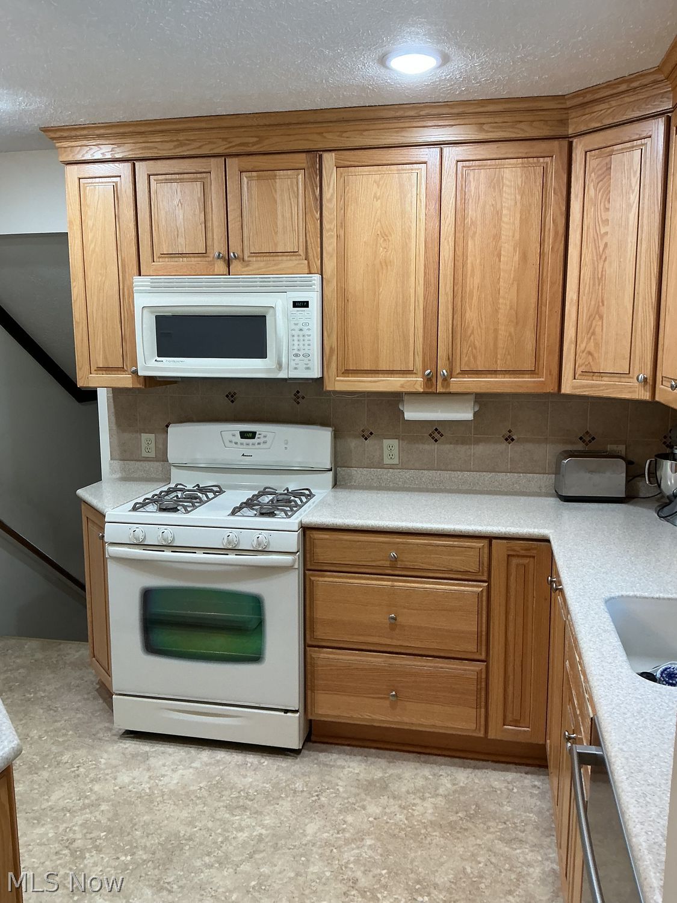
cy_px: 452
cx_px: 338
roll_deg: -0.1
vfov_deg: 61.7
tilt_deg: -7.8
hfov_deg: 48.2
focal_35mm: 29
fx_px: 756
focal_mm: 3
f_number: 1.8
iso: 64
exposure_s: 1/60
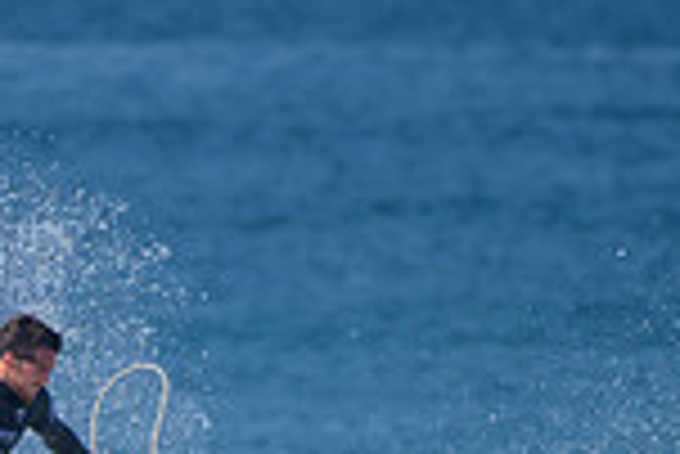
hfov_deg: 1.1
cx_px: 27
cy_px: 564
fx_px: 36282
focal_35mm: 1919
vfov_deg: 0.7
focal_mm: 500
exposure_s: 1/2000
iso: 200
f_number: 5.6
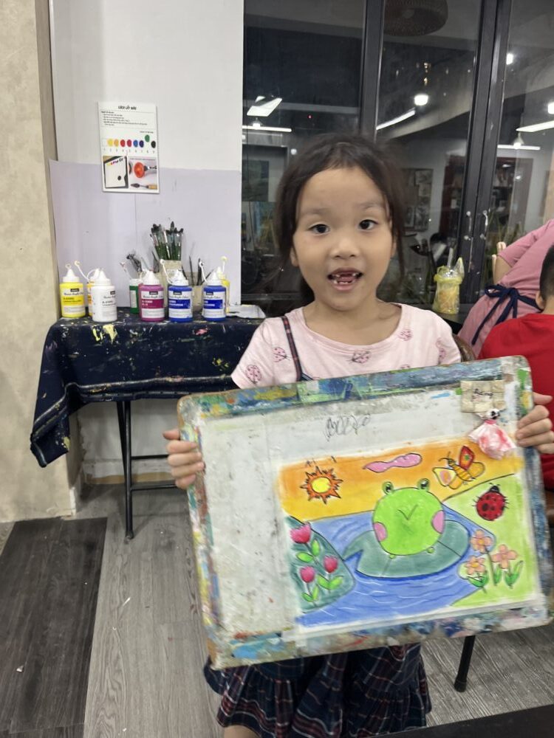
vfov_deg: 67.3
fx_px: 555
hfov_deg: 53.1
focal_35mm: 26
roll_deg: -1.4
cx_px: 277
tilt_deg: -14.9
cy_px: 369
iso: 125
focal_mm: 5.1
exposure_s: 1/100
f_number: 1.6
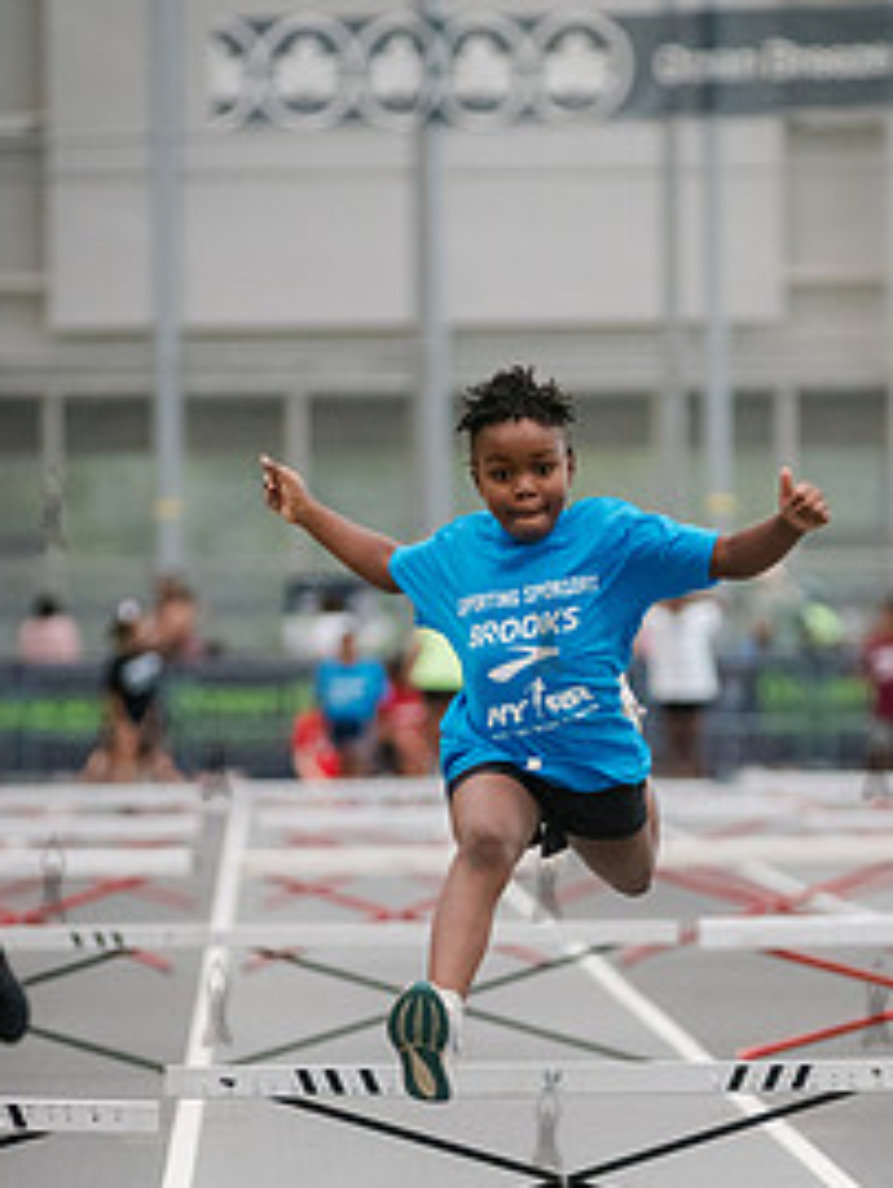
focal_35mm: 272
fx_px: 9341
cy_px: 880
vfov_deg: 7.3
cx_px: 545
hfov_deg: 5.5
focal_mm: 170
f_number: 4
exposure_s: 1/1600
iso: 6400
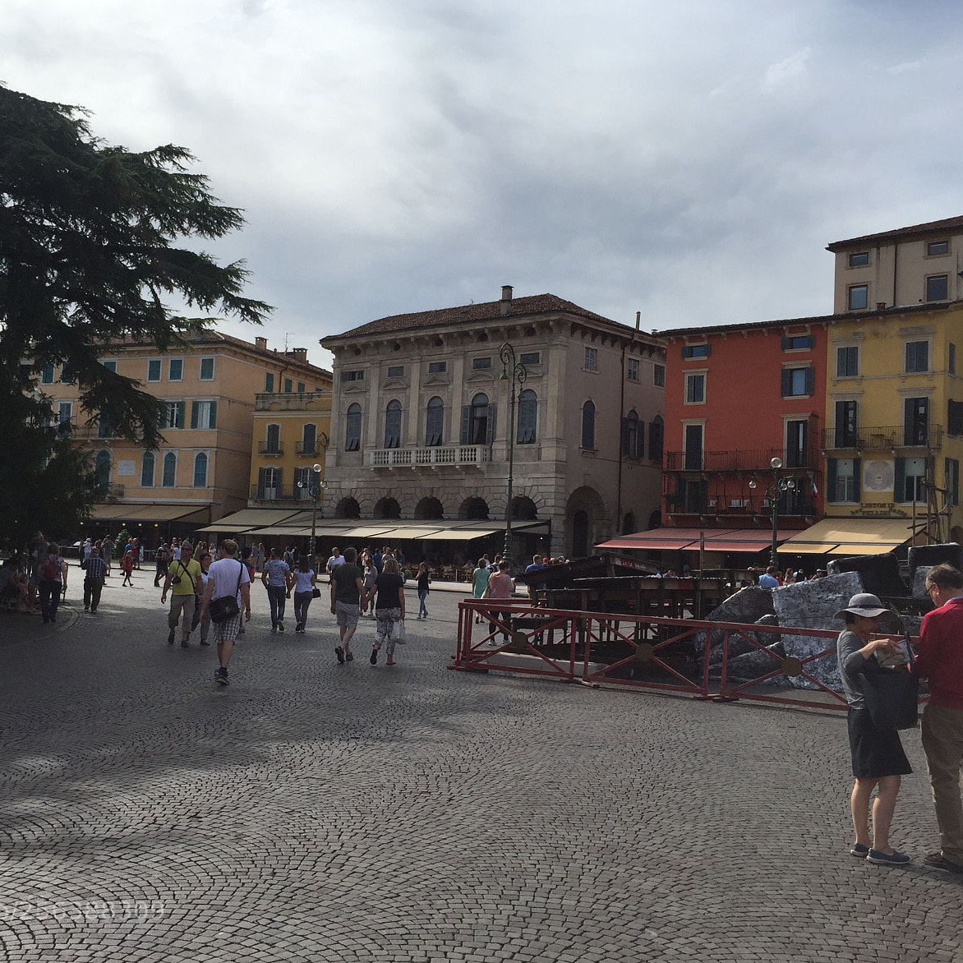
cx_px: 392
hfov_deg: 47.0
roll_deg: -4.3
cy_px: 482
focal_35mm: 35
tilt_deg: +2.0
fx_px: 1102
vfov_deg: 47.2
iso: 32
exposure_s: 1/3049
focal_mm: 4.15
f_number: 2.2
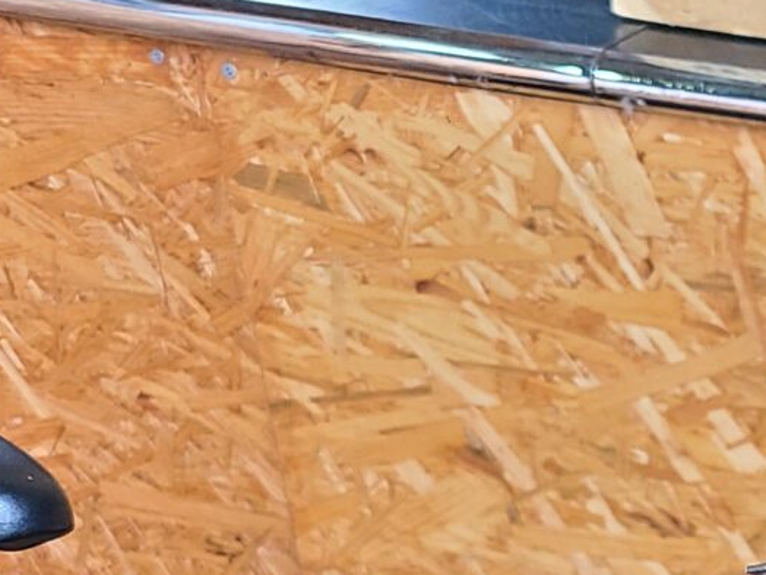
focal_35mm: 127
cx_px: 1267
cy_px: 1110
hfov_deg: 14.2
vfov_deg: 10.8
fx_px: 2810
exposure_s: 1/50
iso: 125
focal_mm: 5.4
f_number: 1.8
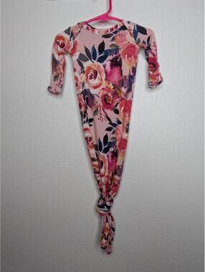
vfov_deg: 71.5
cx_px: 102
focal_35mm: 24
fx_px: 189
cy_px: 136
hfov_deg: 56.9
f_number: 1.7
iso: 43
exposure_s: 1/120
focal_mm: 4.53
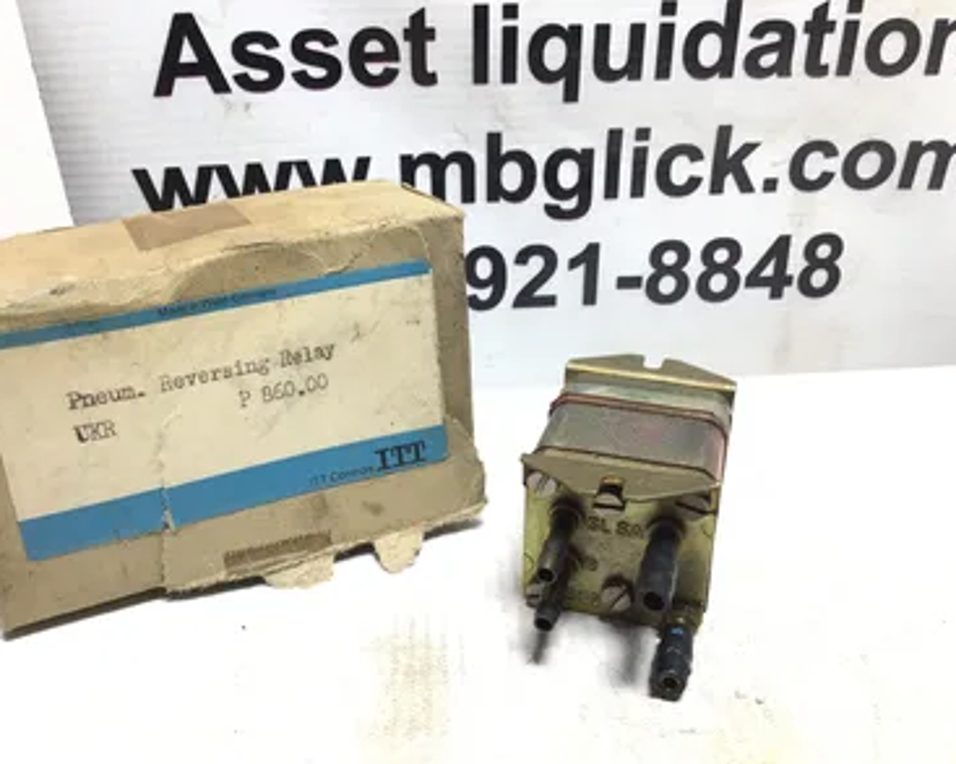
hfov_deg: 54.2
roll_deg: +0.3
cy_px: 389
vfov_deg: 44.5
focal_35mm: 33
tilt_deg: -27.4
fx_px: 933
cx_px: 453
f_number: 2.4
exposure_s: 1/120
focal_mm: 3.3
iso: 40
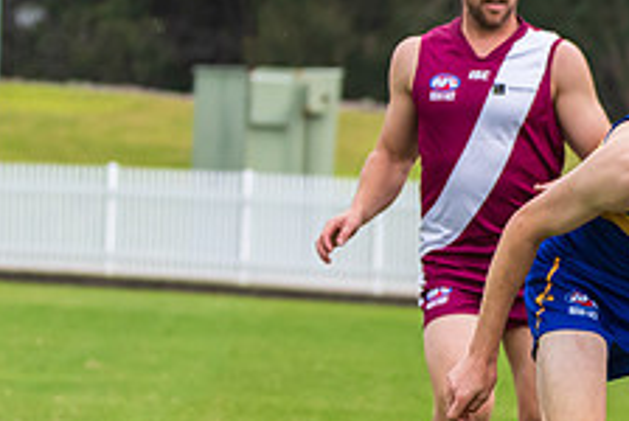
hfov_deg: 3.6
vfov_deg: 2.4
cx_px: 511
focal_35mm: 575
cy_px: 396
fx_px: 10060
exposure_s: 1/1250
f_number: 7.1
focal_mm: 170
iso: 1000
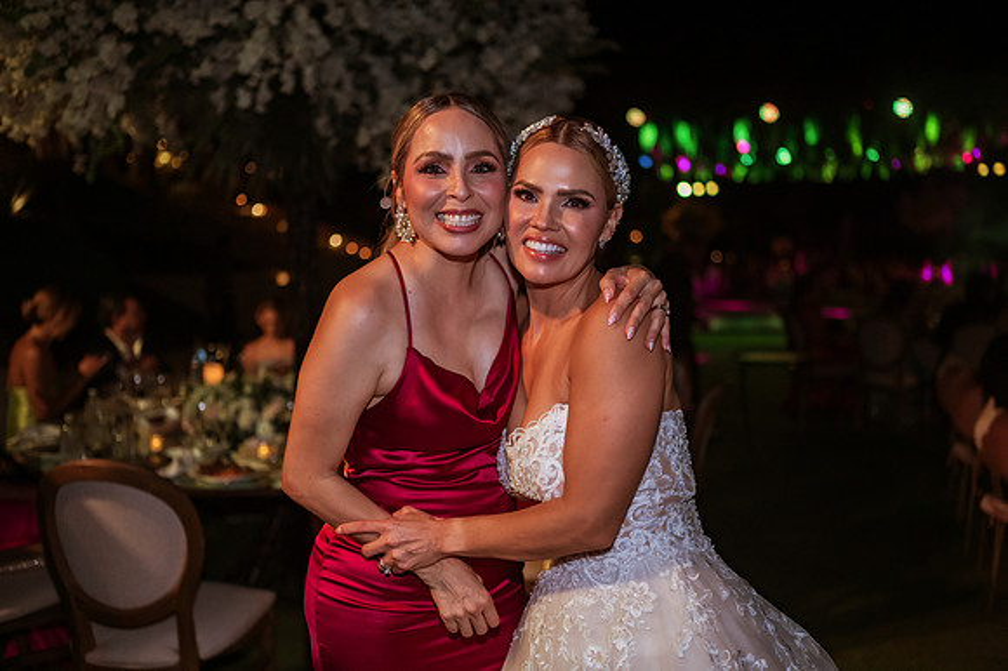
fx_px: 979
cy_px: 336
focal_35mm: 35
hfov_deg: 54.5
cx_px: 504
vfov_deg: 37.8
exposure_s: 1/2500
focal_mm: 35
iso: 3200
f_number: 1.8
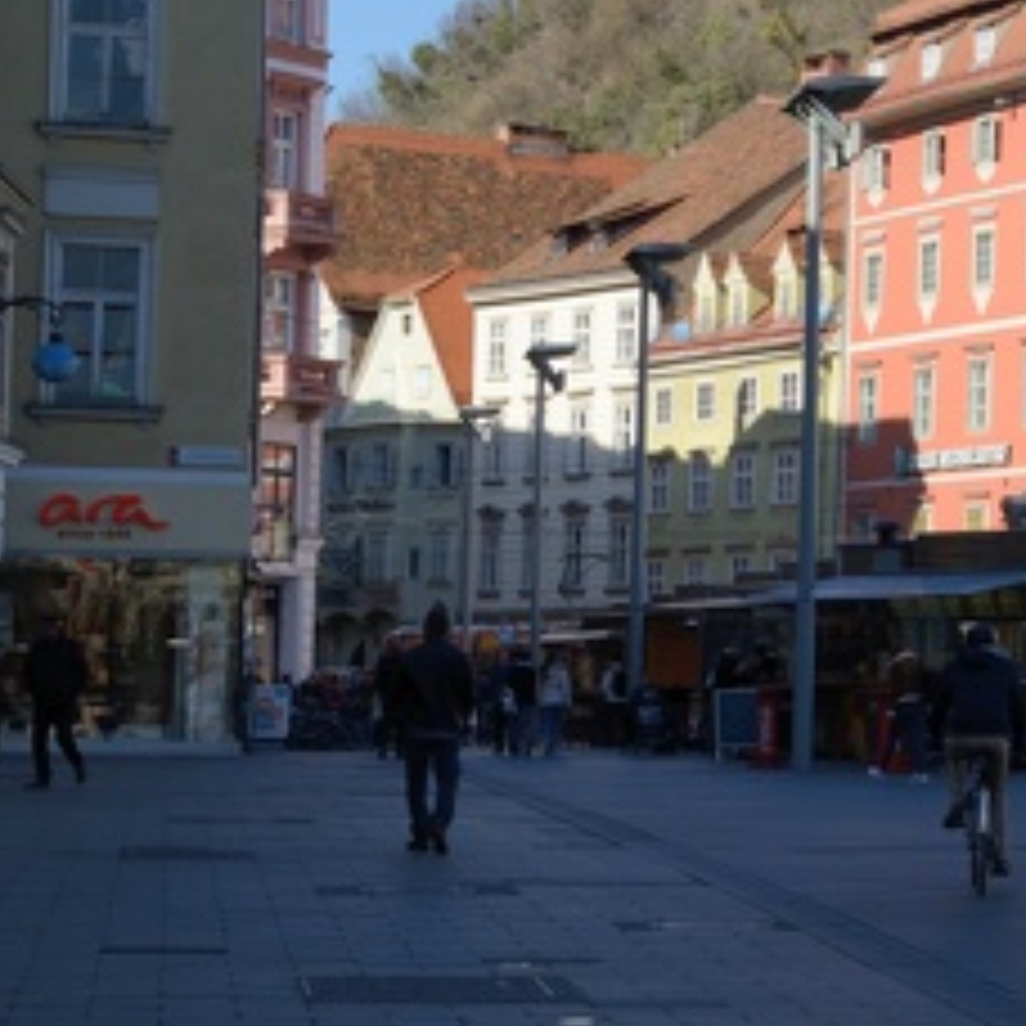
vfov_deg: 13.1
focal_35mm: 133
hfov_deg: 12.4
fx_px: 4460
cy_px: 396
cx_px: 1616
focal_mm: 45
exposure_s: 1/400
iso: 320
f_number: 10
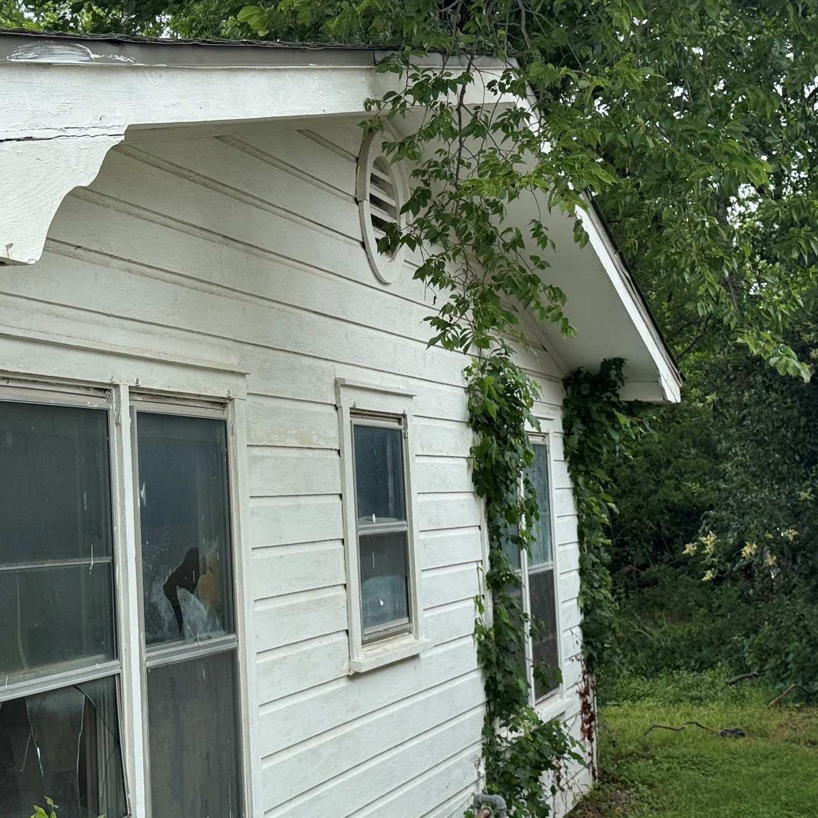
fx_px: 1738
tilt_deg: +2.7
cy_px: 426
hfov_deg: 26.5
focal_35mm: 65
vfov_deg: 26.5
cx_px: 384
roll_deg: +2.3
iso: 64
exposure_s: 1/1724
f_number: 1.78
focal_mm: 6.76
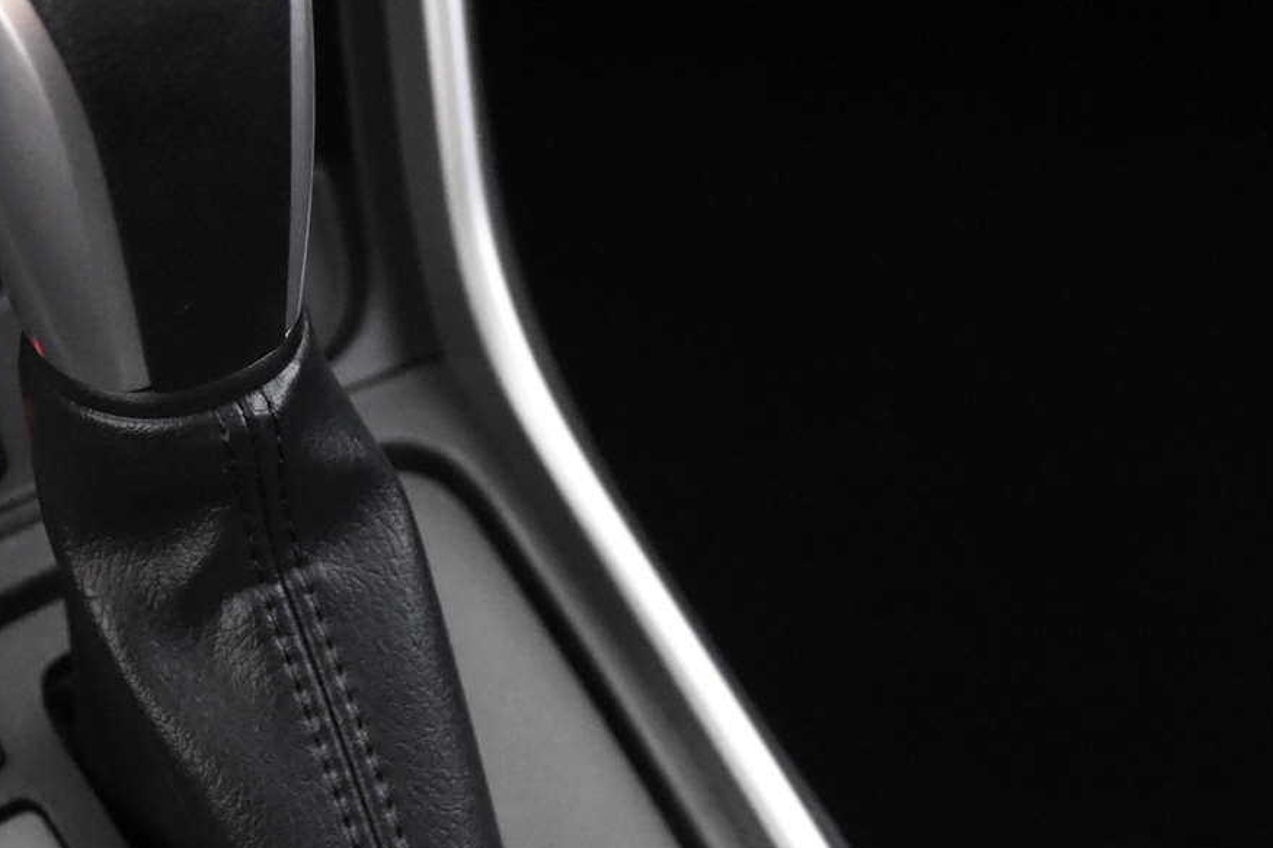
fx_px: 2793
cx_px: 173
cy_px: 497
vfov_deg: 17.3
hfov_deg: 25.0
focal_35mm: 79
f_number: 3
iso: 5600
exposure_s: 1/40
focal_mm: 24
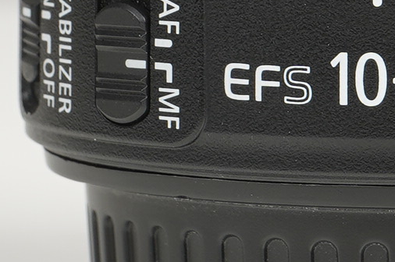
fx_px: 3518
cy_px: -185
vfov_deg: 4.2
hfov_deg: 6.4
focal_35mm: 321
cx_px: 443
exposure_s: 1/160
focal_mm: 54
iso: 160
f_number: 14
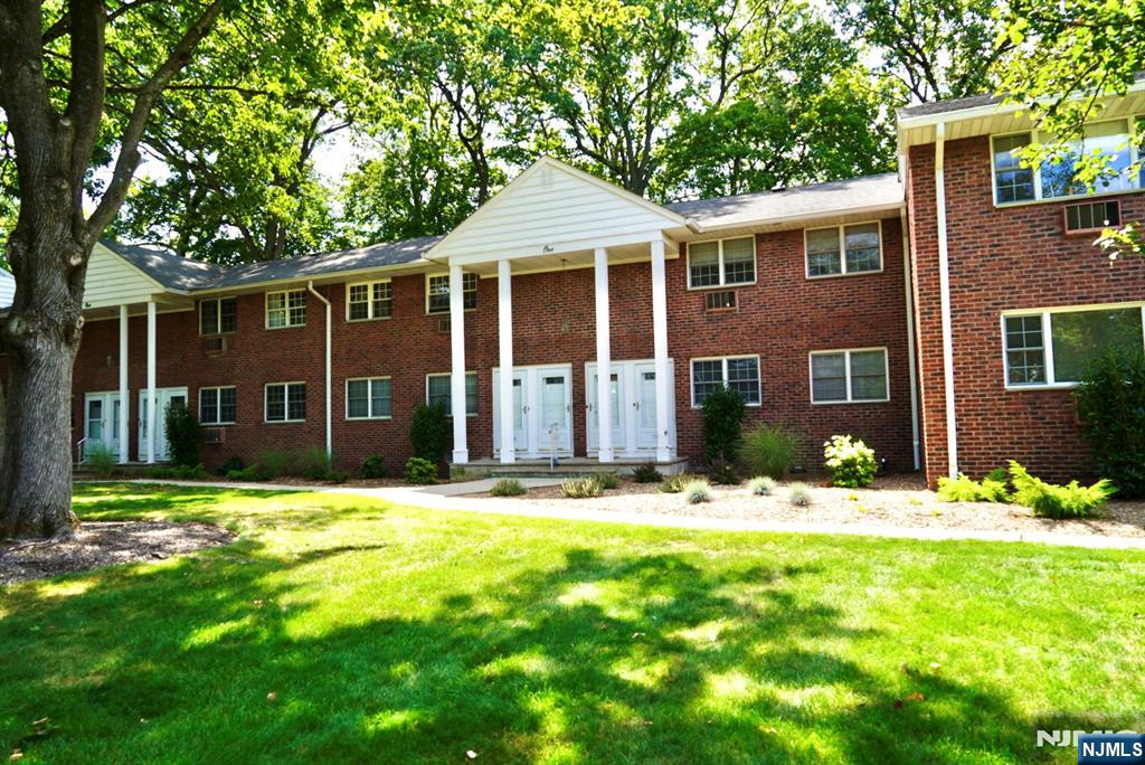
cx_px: 572
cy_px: 382
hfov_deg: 73.7
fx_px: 764
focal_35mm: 24
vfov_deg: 53.2
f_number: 6.3
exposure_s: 1/100
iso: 100
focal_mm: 24
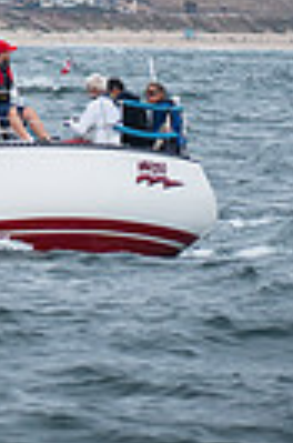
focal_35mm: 417
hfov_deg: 3.3
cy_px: -280
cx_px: -176
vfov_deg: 4.9
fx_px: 5117
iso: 400
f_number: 5.6
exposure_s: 1/500
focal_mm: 82
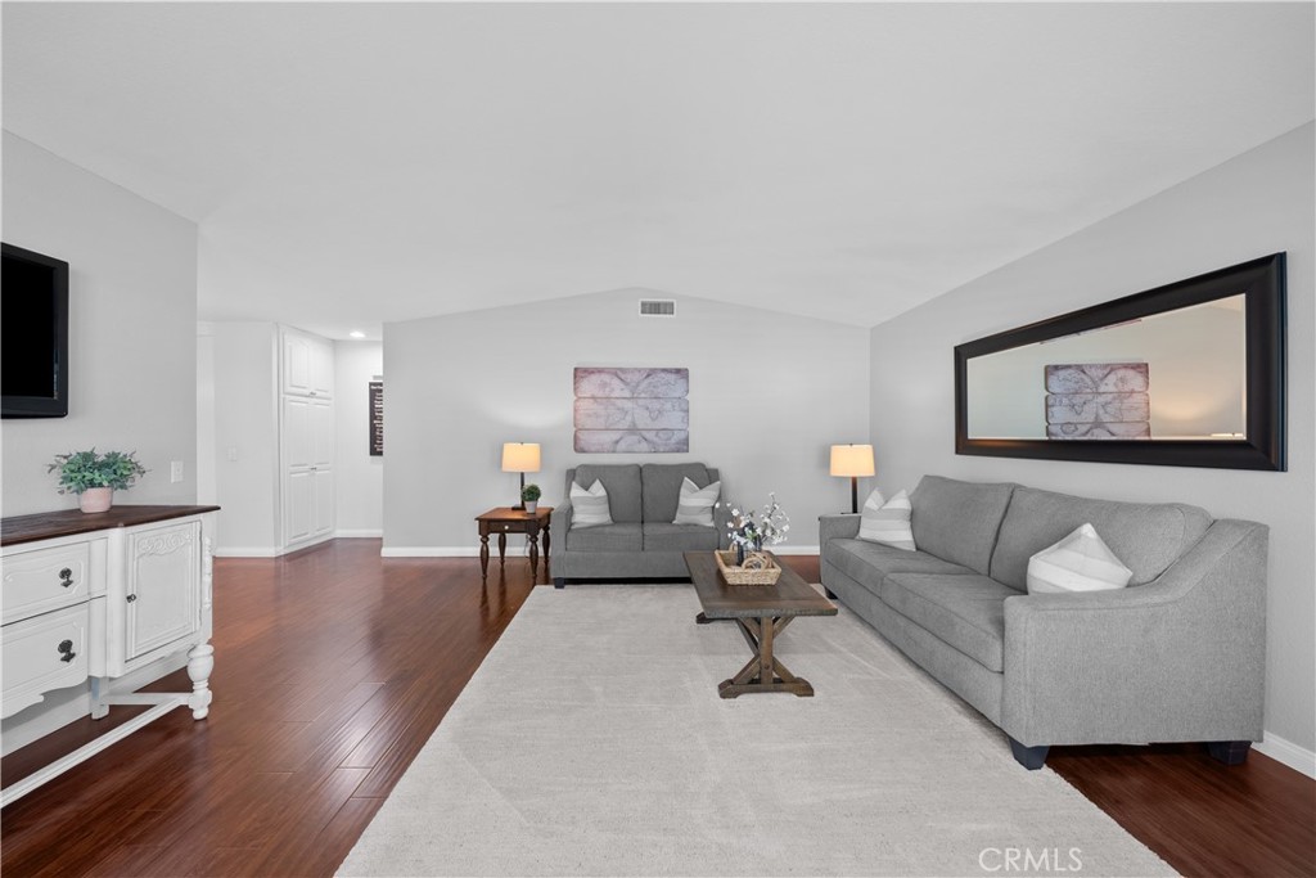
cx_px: 658
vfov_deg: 85.4
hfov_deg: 108.3
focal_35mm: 13
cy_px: 439
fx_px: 475
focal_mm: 13
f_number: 10
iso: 100
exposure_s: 1/1.25
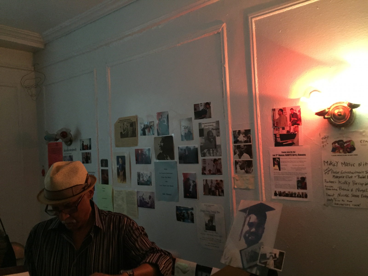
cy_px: 138
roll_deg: +2.0
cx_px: 184
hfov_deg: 61.7
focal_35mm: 29
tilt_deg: +1.2
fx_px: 308
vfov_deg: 48.2
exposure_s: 1/15
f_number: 2.2
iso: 250
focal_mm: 4.15
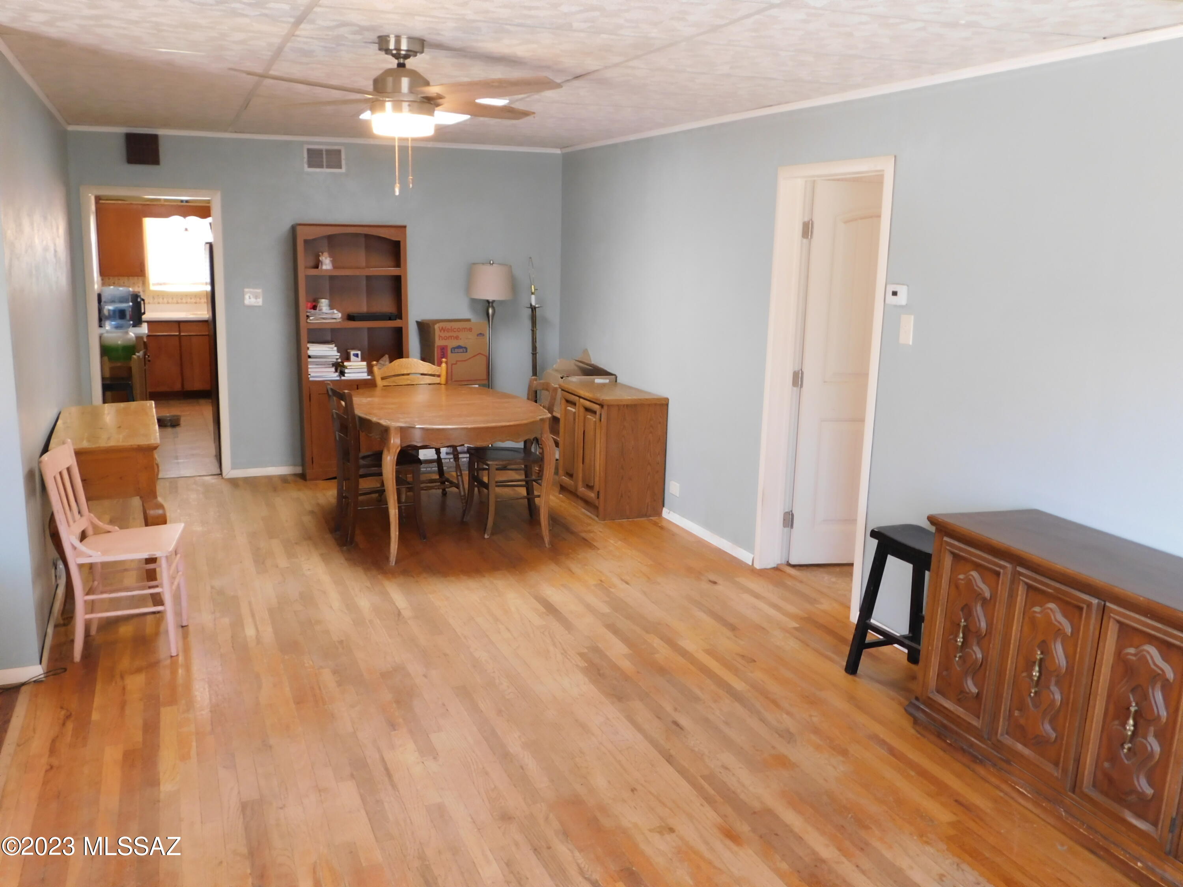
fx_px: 1025
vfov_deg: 46.8
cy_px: 444
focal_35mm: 30
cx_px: 592
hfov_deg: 60.0
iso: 400
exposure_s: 1/25
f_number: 3.2
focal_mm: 5.3
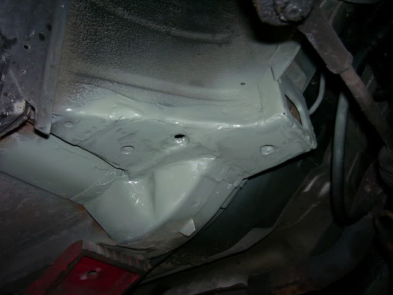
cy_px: 148
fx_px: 386
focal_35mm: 34
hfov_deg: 54.0
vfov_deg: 41.8
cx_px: 196
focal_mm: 5.6
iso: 125
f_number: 2.7
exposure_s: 1/60
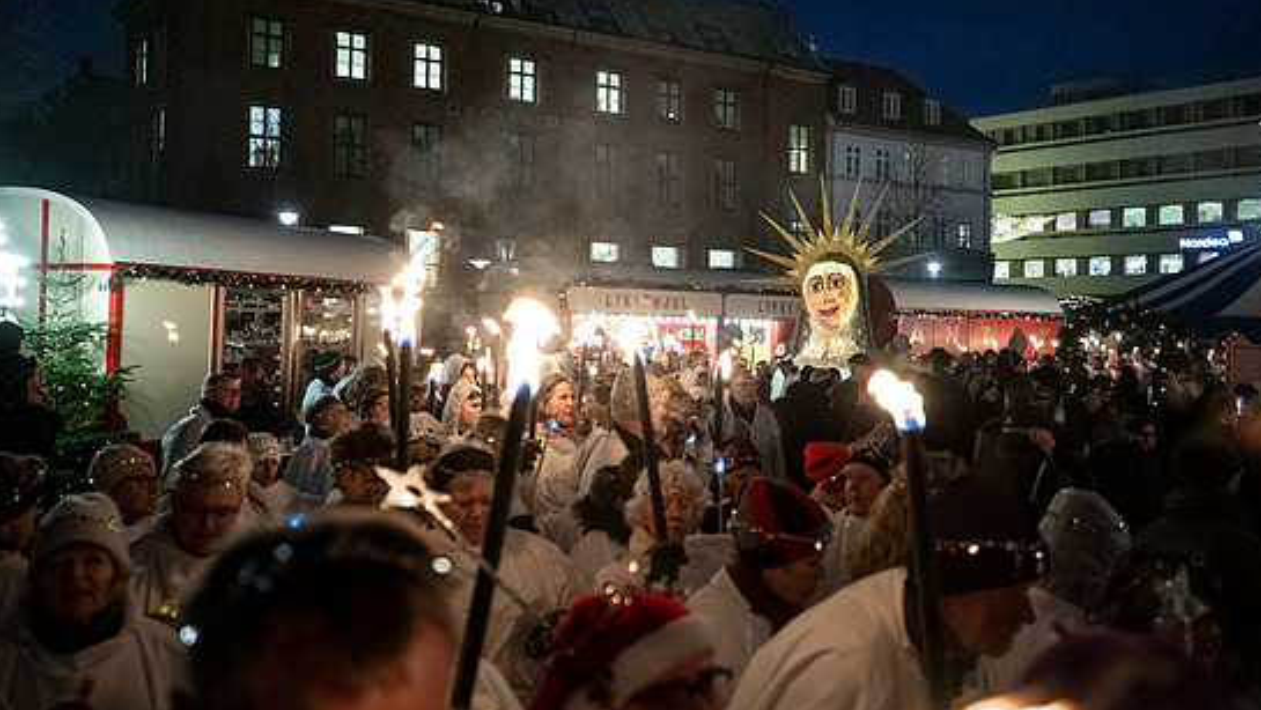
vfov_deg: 30.4
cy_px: 276
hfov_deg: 51.6
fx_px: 1304
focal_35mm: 39
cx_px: 652
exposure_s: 1/250
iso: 10000
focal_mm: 35
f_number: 2.8
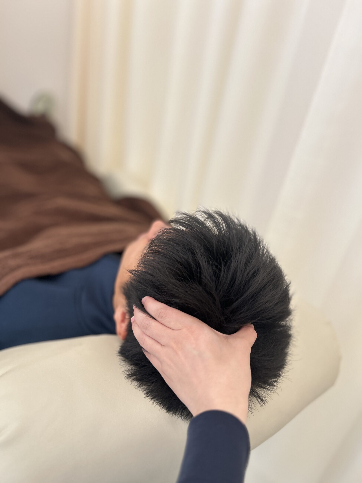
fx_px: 363
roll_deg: -8.5
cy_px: 242
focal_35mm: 26
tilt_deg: -28.3
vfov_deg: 67.3
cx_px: 181
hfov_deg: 53.1
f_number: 1.5
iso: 125
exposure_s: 1/60
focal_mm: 5.7
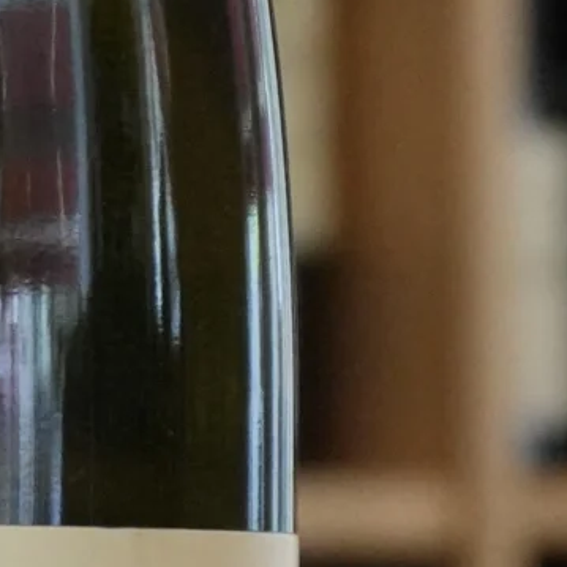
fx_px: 6913
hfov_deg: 4.7
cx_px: -111
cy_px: -101
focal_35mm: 373
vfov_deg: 4.7
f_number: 5.6
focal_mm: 41
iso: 3200
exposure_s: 1/160
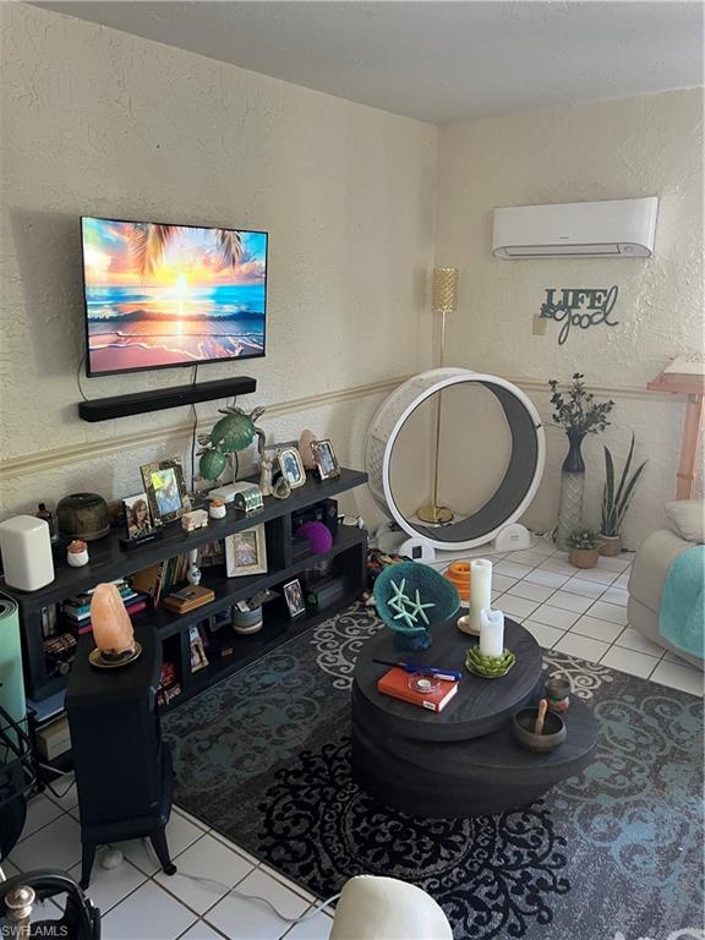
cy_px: 470
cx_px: 352
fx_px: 706
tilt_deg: -14.1
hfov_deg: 53.1
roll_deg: +0.8
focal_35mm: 26
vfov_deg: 67.3
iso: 400
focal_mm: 5.7
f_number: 1.5
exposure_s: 1/60
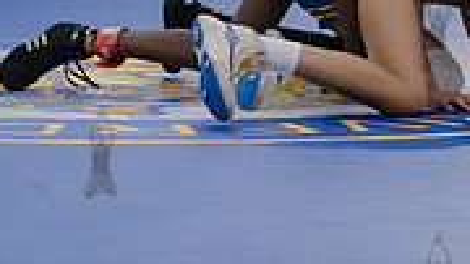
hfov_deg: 9.1
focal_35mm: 236
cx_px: 436
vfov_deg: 5.1
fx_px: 2939
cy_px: 25
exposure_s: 1/400
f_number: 3.2
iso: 8000
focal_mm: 70
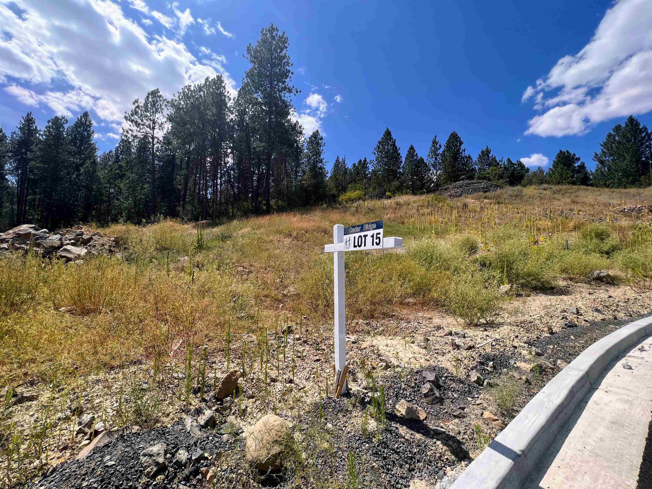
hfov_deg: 106.2
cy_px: 244
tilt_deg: +6.7
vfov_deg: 89.9
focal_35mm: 13
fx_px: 245
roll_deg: -1.2
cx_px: 326
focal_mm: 1.57
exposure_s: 1/1263
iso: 32
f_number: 1.8
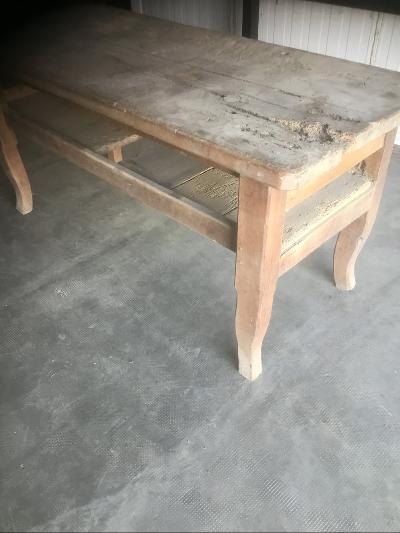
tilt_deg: -38.2
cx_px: 200
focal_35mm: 31
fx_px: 478
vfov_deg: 58.4
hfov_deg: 45.4
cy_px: 266
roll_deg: +1.8
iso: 80
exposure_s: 1/33
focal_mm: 3.3
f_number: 2.4
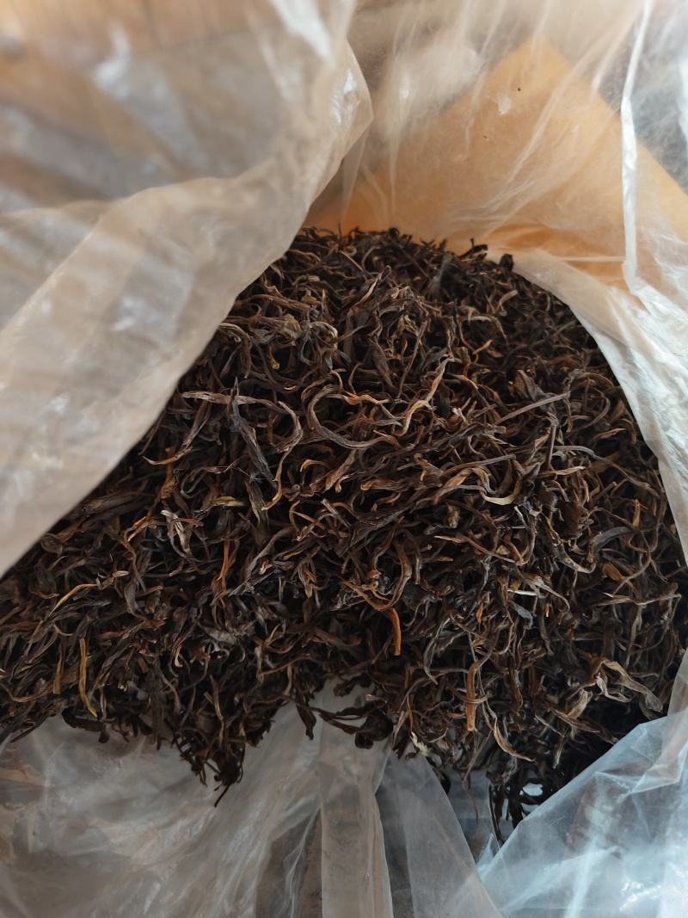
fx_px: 610
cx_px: 344
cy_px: 459
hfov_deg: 58.9
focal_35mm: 23
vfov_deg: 73.9
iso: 2751
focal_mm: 5.56
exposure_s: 1/33.3
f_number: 1.88
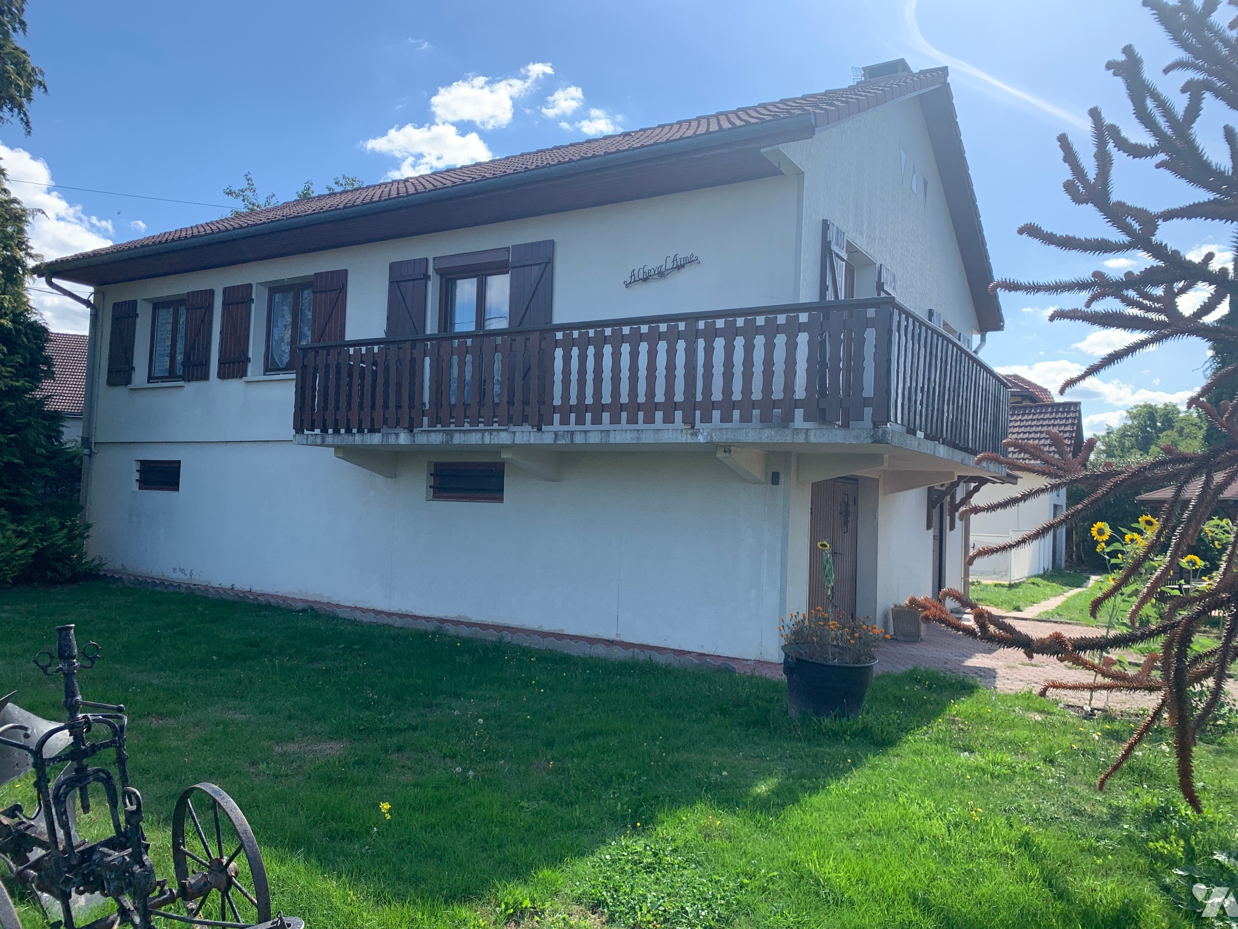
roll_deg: -1.4
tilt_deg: +2.9
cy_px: 464
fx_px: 930
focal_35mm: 26
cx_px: 619
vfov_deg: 53.1
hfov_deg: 67.3
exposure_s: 1/1043
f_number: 1.8
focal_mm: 4.25
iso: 25
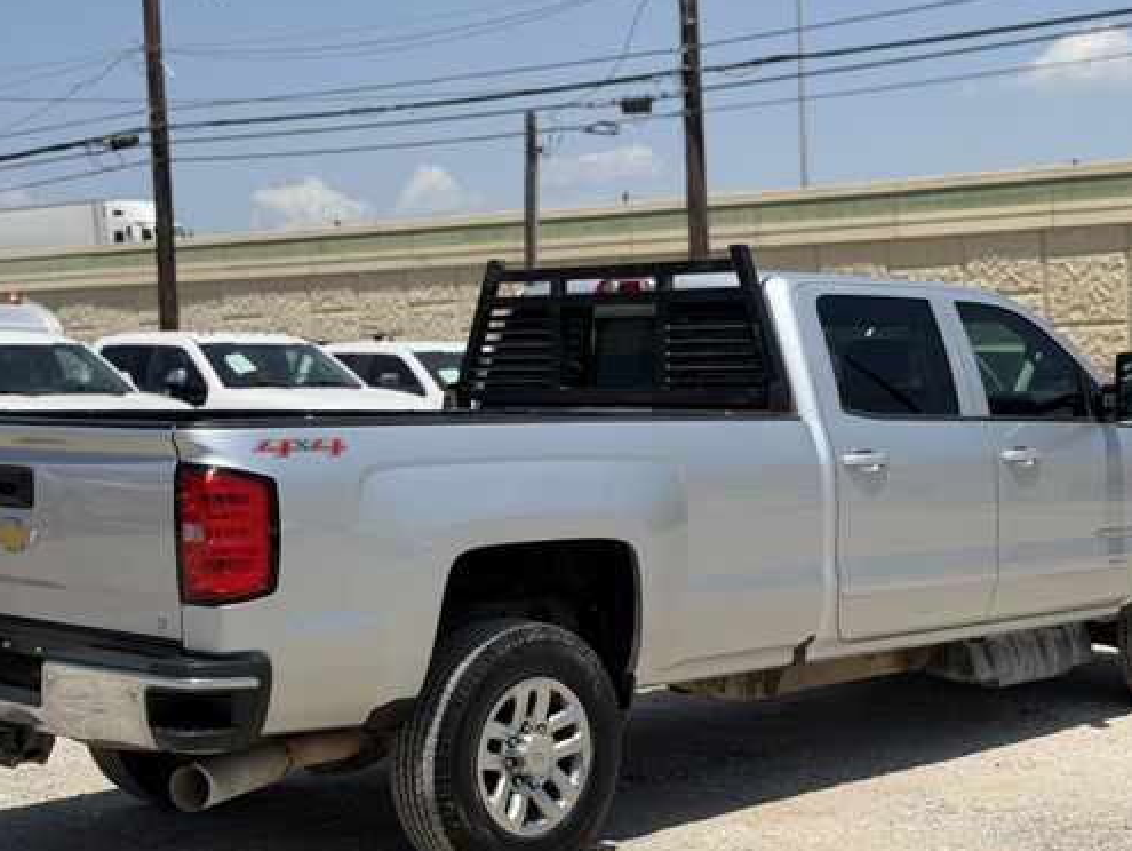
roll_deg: +3.0
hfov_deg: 31.2
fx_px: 2029
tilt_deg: -5.9
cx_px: 579
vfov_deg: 23.6
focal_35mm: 62
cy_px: 538
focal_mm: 6.76
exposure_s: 1/7143
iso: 64
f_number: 1.78
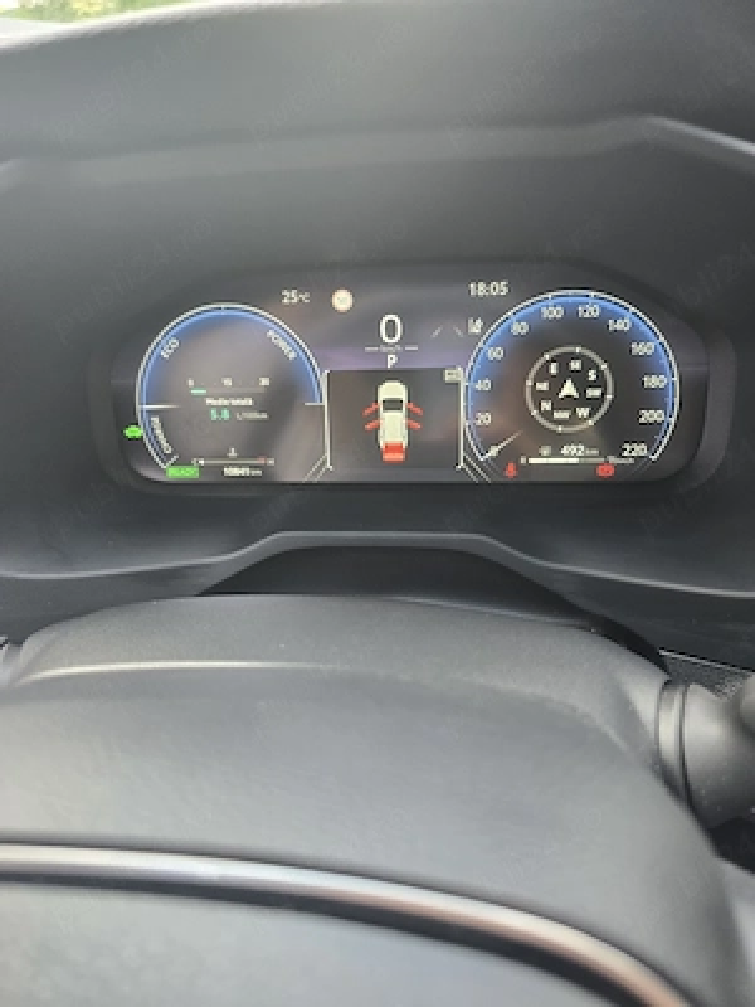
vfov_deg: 73.9
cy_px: 504
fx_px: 669
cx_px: 378
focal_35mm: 23
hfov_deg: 58.9
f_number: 1.7
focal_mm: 6.3
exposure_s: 1/50.8
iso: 100
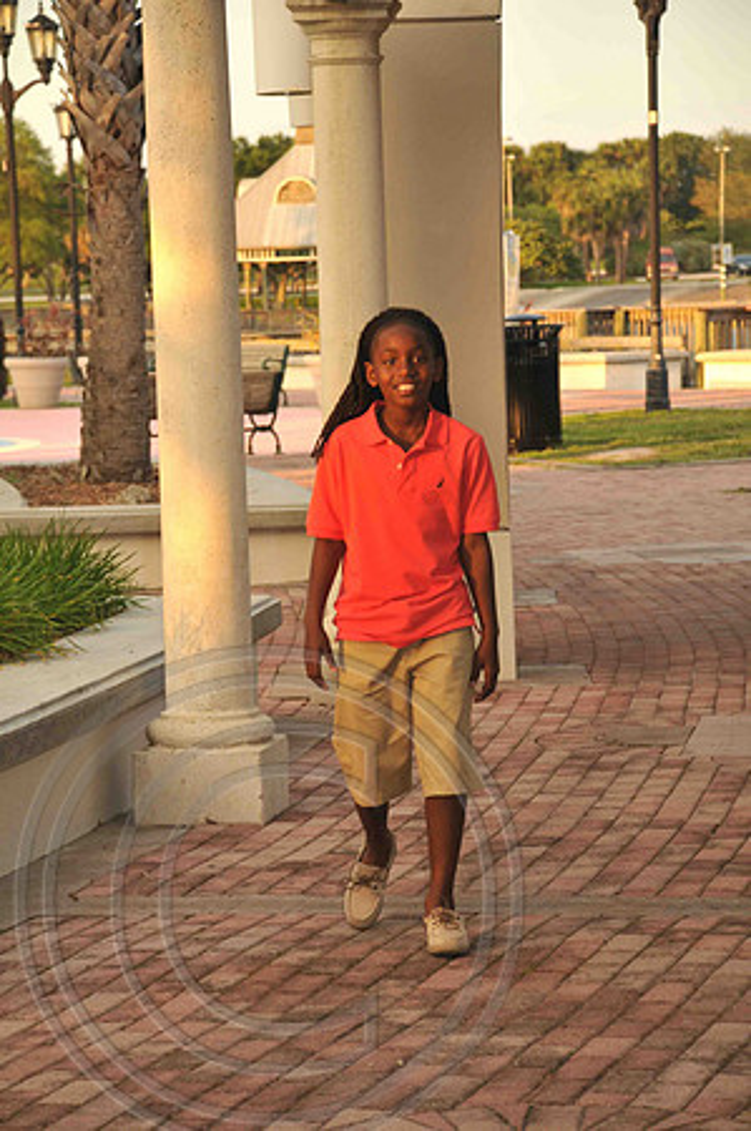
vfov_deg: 17.1
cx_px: 376
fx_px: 3763
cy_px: 566
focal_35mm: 120
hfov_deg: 11.4
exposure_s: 1/125
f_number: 5.6
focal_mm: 80
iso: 200
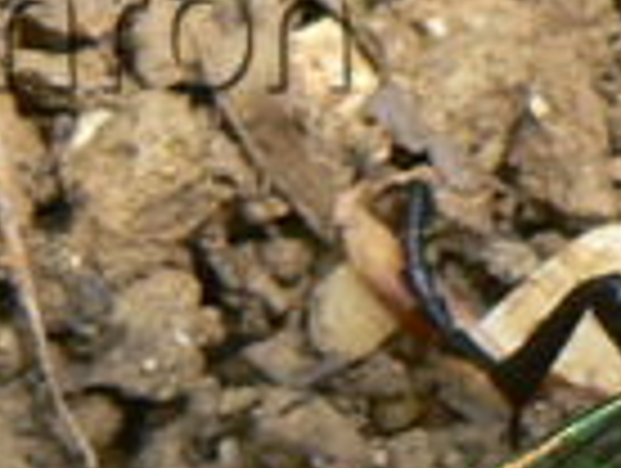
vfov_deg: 9.2
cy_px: 783
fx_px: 2803
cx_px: 734
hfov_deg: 12.4
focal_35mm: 156
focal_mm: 6
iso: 80
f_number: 5.6
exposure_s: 1/100
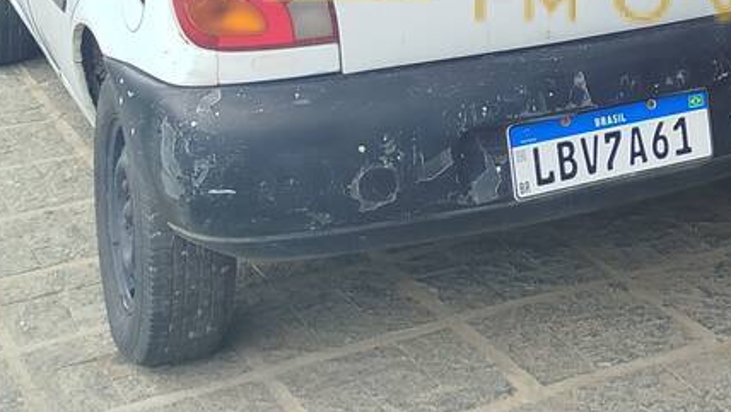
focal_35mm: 88
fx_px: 1706
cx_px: 714
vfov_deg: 12.4
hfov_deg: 23.3
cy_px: -359
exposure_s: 1/239
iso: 50
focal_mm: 5.31
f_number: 1.7
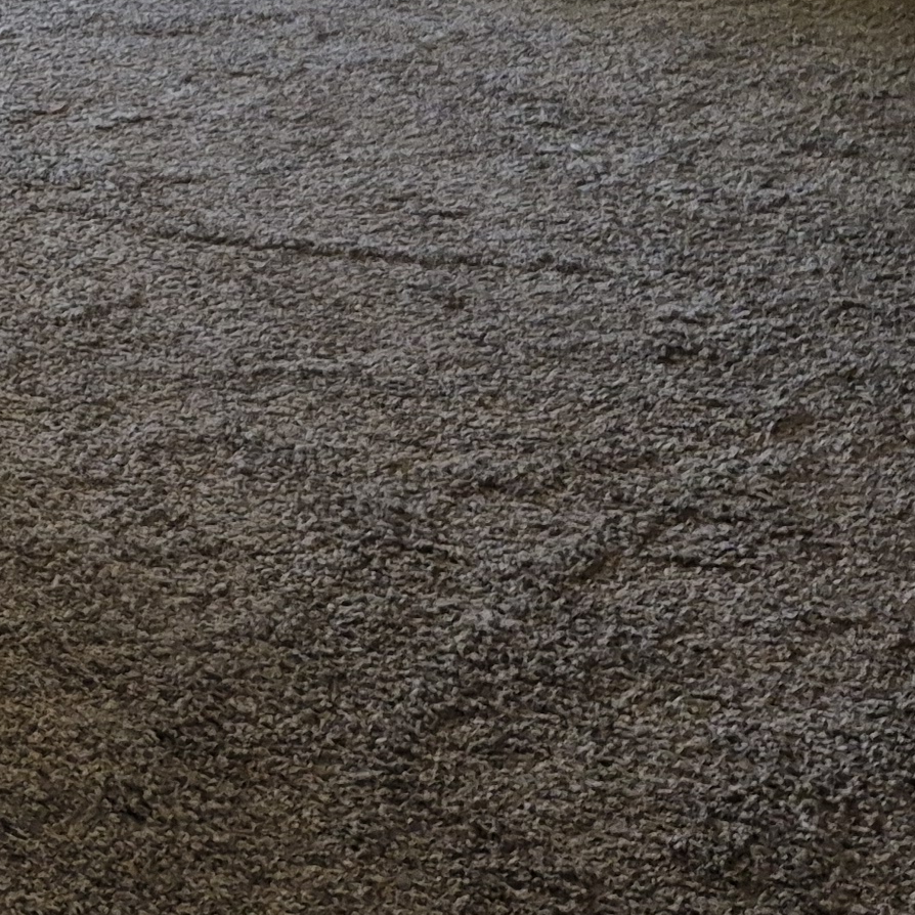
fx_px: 2721
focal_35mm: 91
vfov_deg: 18.2
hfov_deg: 17.5
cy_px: -142
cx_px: -393
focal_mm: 5.4
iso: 320
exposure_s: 1/120
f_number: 1.8
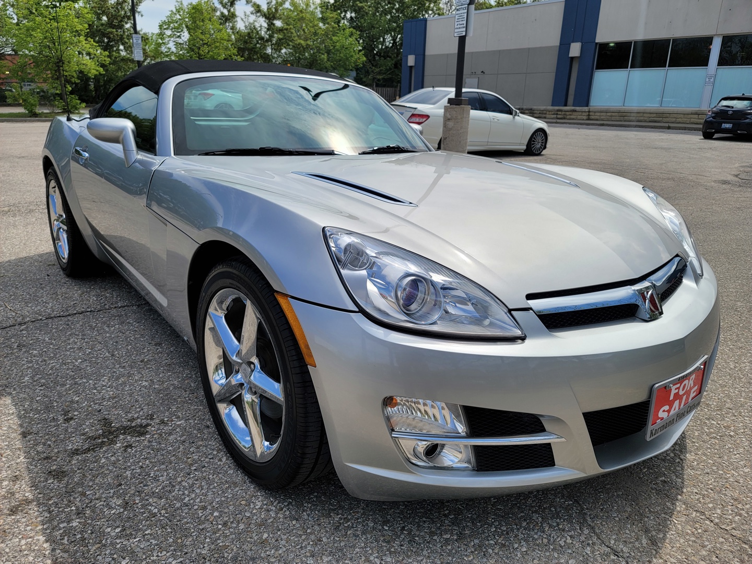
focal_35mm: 25
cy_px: 282
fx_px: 543
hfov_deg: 69.4
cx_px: 376
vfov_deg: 54.9
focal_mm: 7
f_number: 1.8
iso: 20
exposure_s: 1/1580
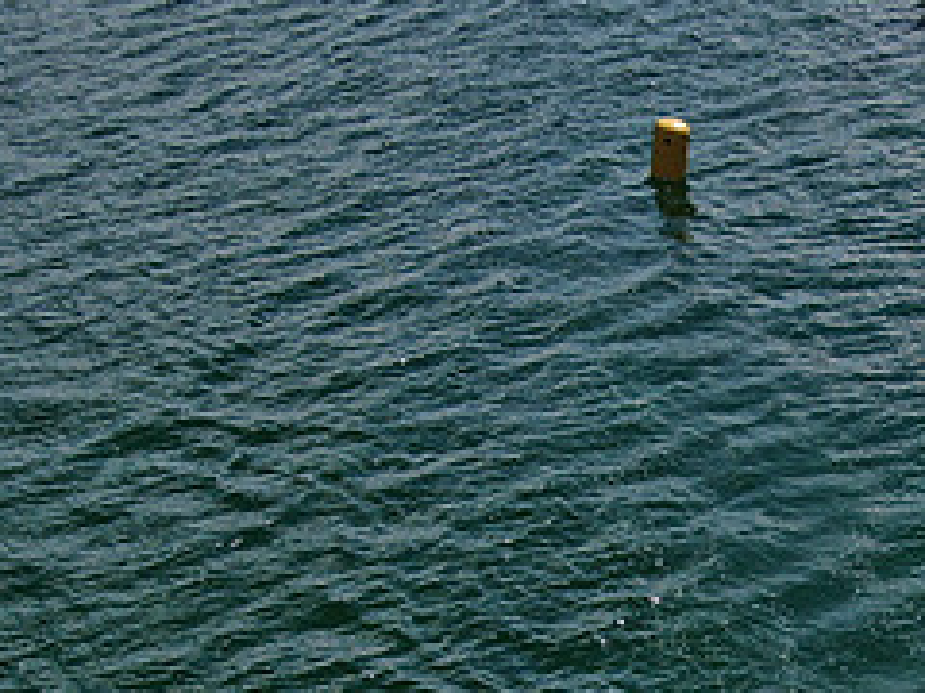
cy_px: 822
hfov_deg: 16.3
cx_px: 1102
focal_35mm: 116
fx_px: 3100
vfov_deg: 12.5
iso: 100
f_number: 3.8
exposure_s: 1/1600
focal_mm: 8.6
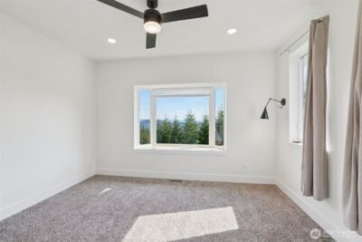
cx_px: 181
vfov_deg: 73.8
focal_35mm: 16
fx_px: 161
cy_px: 121
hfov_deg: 96.7
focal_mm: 16
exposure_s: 1/250
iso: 400
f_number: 8
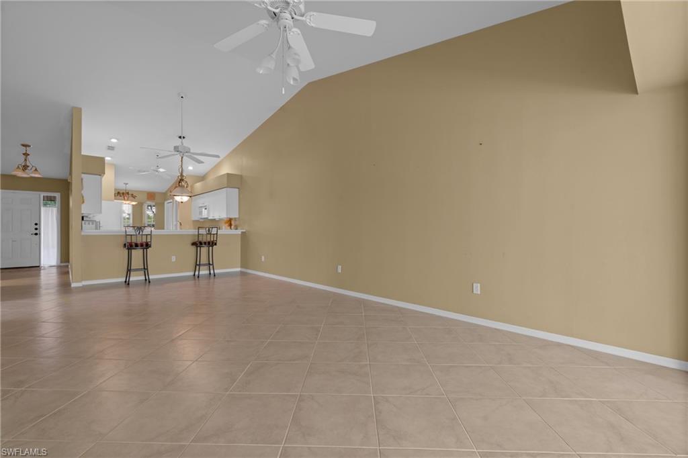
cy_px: 229
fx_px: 306
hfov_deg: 96.8
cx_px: 344
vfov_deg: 73.7
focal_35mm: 16
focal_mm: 16
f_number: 10
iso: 100
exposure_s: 2.5
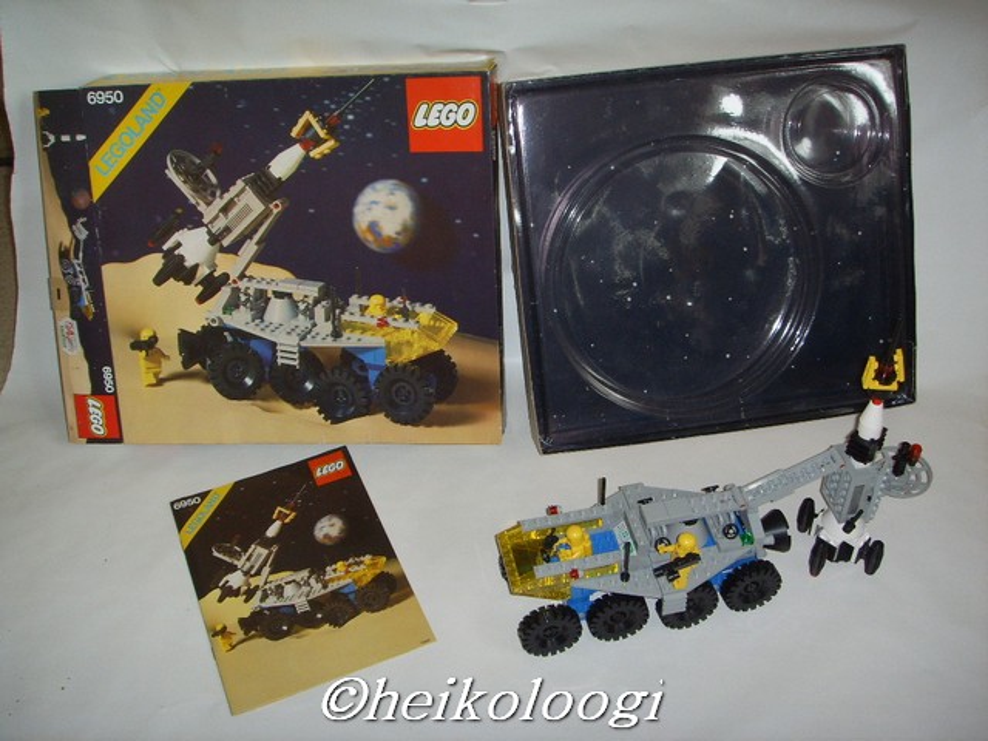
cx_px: 494
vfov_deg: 36.8
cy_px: 370
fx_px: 1113
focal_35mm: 39
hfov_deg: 47.9
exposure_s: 1/45
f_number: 3.5
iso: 100
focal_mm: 6.6
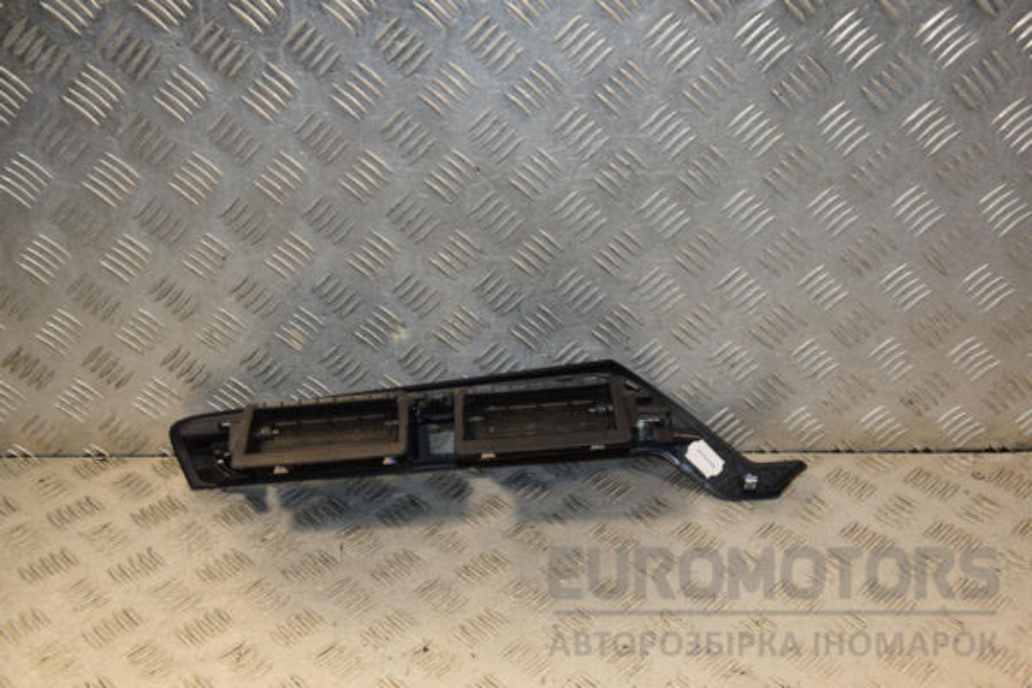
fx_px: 1290
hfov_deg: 43.6
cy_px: 344
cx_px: 516
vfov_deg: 29.9
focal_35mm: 45
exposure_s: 1/200
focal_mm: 30
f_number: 5.6
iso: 800
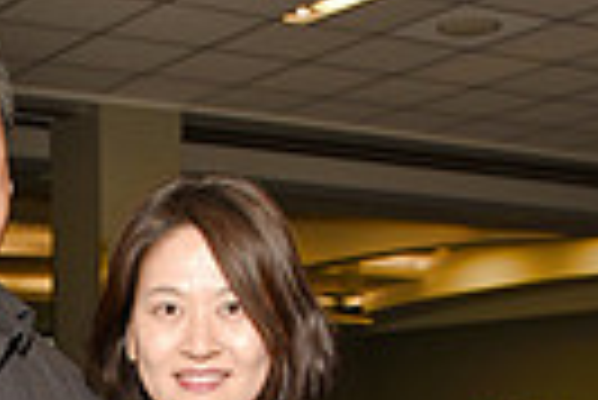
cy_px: 863
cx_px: 99
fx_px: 1630
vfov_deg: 12.0
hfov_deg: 20.5
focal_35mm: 98
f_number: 5
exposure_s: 1/60
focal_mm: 29
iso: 200
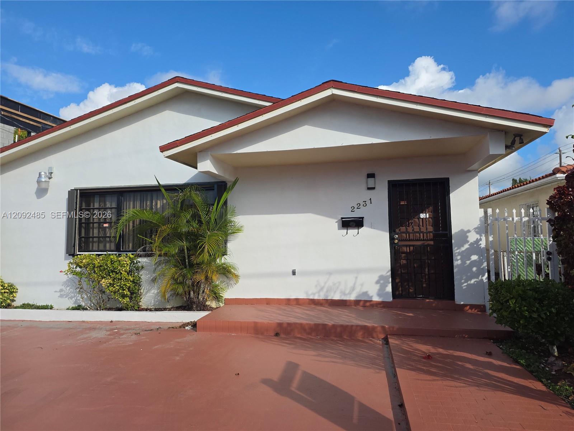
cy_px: 216
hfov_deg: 73.9
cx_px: 287
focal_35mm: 23
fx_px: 381
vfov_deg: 58.9
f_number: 1.7
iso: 80
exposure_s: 1/6574
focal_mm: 6.25
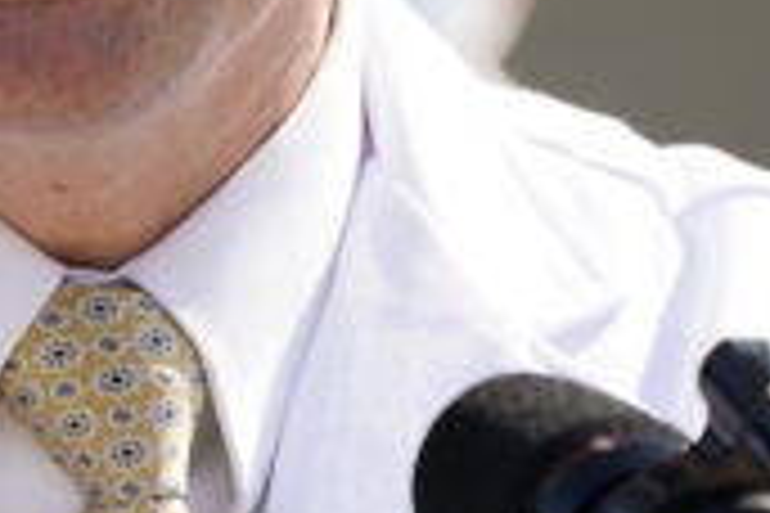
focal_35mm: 1362
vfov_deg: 1.0
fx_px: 29129
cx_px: -545
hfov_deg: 1.5
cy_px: -108
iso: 250
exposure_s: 1/500
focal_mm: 303
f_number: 7.1
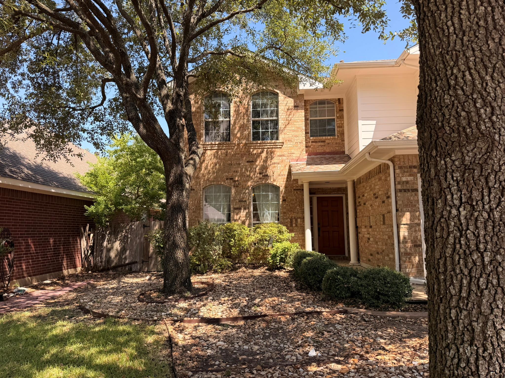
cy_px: 189
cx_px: 252
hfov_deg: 71.6
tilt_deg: +7.7
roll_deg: +1.3
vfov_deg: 56.8
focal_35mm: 24
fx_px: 350
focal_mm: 6.76
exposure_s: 1/1192
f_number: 1.78
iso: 80
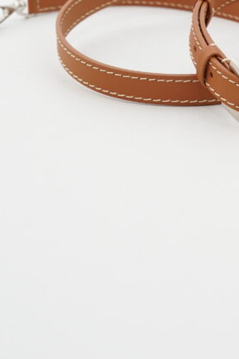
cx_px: 231
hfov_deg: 11.2
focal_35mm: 121
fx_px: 1205
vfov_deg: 16.7
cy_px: 46
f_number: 6.3
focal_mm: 50
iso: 640
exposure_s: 1/13
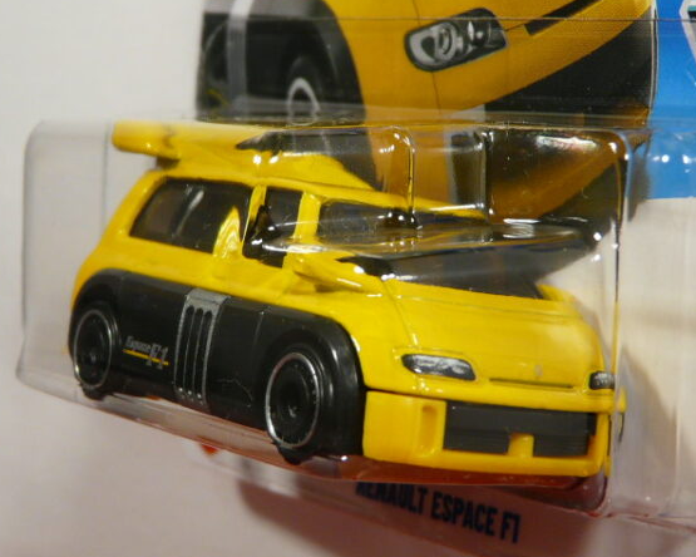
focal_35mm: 97
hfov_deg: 19.8
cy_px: 276
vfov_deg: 15.9
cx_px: 357
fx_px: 1998
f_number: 3.2
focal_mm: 9.5
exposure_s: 1/60
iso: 100
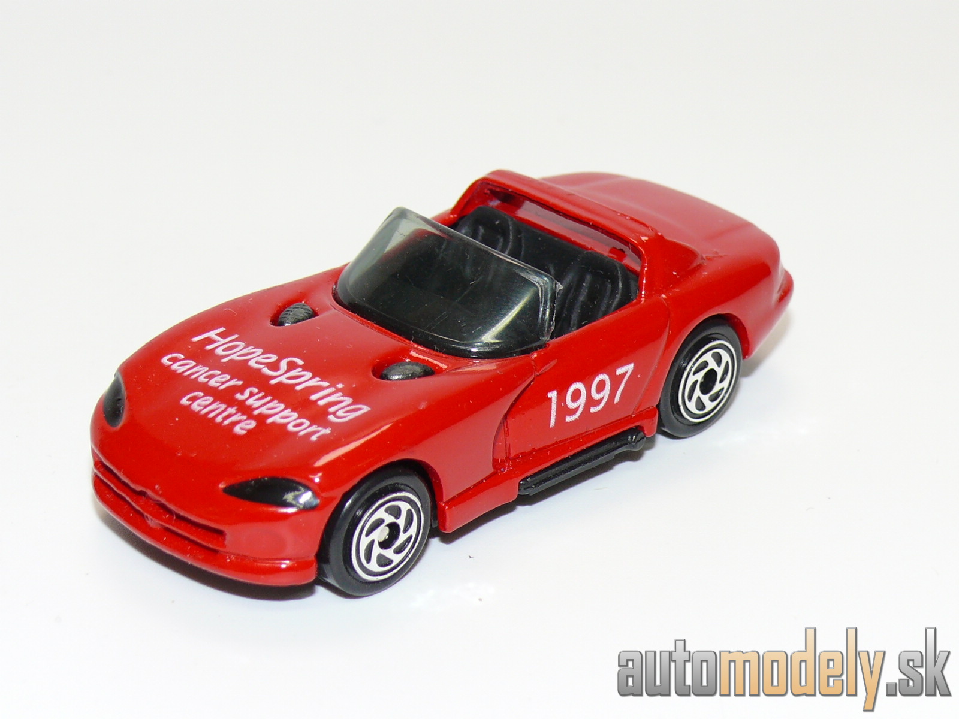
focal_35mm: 102
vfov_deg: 14.5
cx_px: 480
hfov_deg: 19.3
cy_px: 360
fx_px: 2826
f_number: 4
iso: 100
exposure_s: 1/30
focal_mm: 13.3
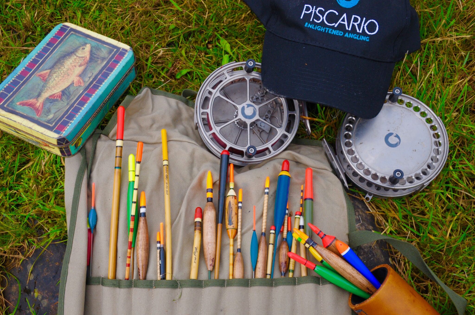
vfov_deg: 32.9
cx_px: 238
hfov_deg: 48.0
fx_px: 534
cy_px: 158
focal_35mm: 40
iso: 400
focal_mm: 27
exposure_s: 1/30
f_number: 8
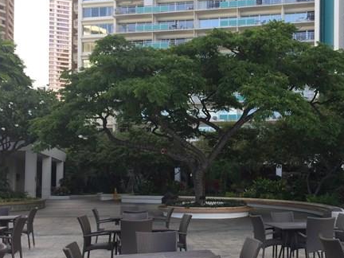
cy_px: 179
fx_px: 427
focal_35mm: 43
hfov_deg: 43.5
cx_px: 218
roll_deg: +0.7
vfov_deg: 33.2
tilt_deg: +2.4
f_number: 2.2
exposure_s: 1/476
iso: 32
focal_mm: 4.15
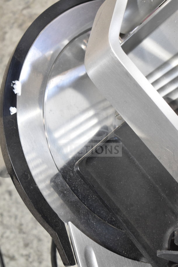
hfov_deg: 19.7
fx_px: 512
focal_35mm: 69
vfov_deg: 29.2
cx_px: 89
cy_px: 134
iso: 1400
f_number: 5.3
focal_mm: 46
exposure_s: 1/80
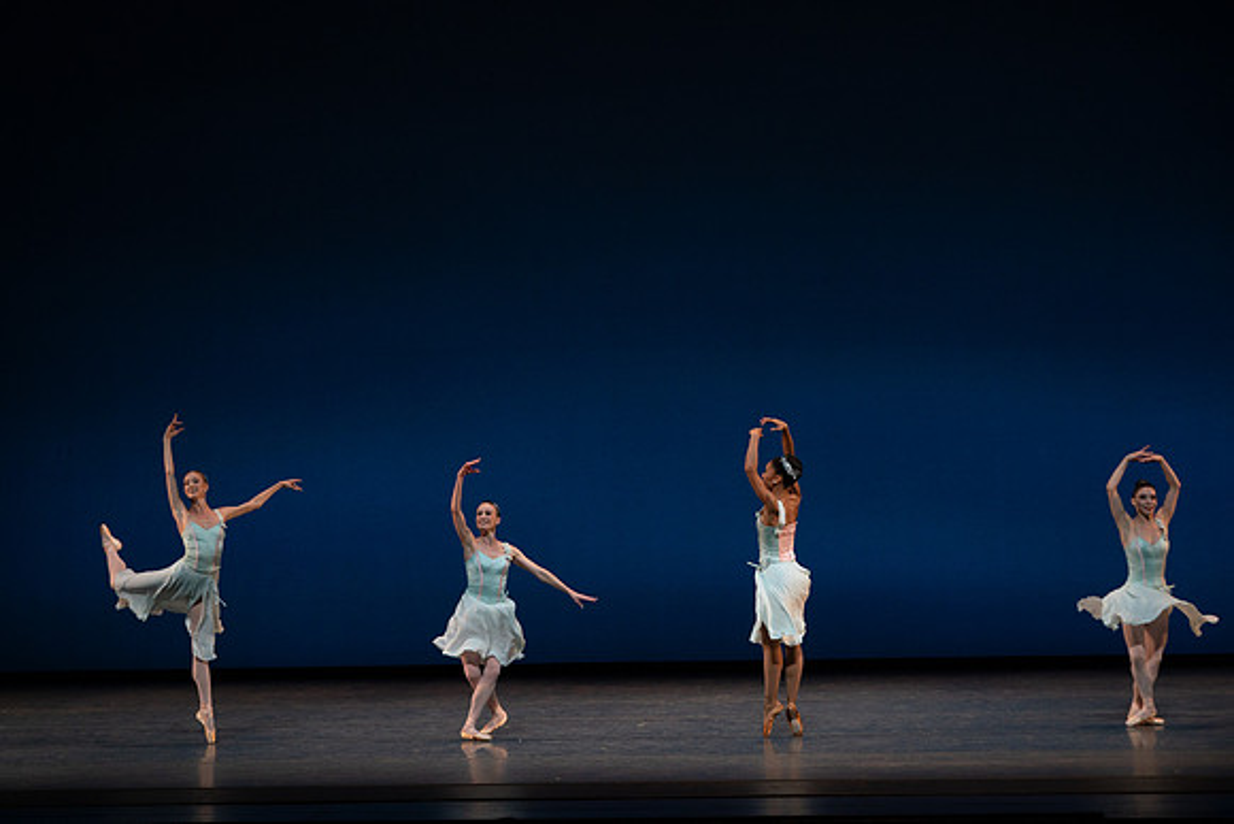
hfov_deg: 18.8
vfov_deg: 12.6
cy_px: 412
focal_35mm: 109
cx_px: 617
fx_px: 3737
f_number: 8
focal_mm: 109
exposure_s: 1/500
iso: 3200
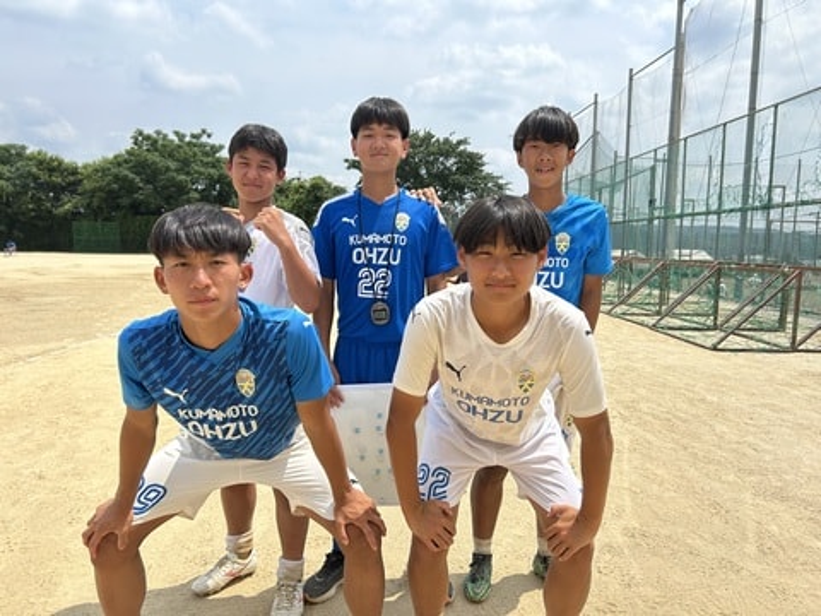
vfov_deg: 53.1
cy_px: 308
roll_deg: -0.2
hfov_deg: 67.3
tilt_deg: -5.8
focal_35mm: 26
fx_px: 617
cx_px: 410
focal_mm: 5.7
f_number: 1.5
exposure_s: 1/5076
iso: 50
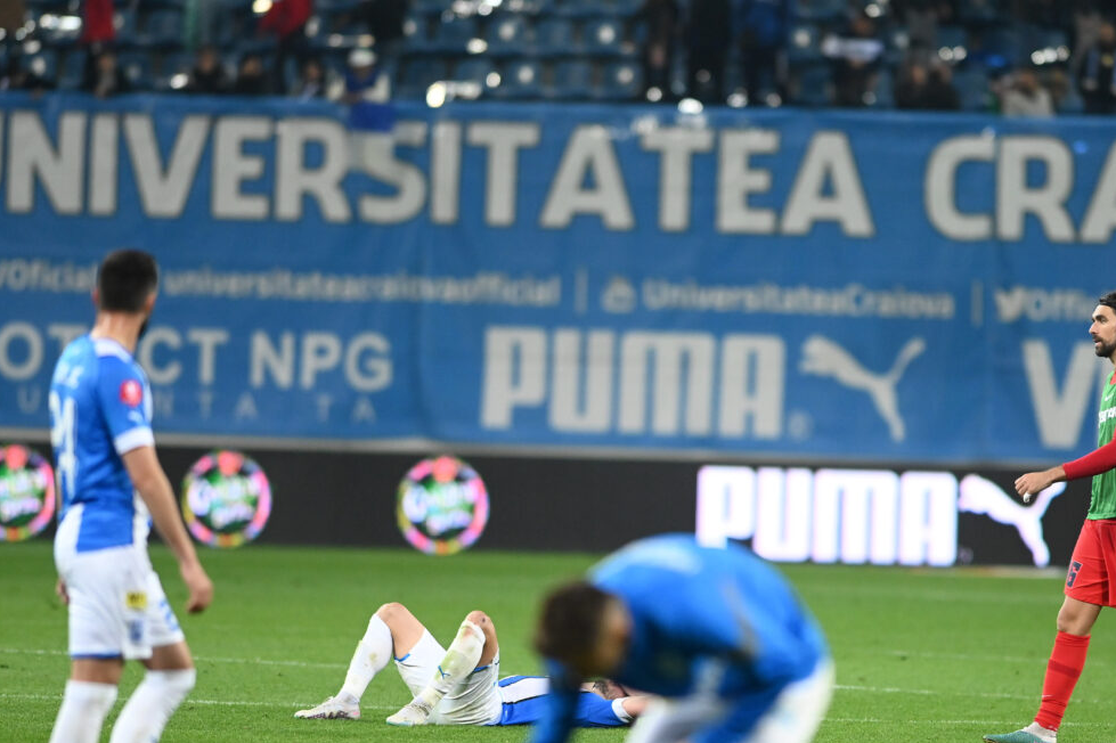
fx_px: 13294
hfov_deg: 4.8
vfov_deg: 3.2
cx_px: 723
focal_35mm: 429
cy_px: 522
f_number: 2.8
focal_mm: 300
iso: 4000
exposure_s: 1/1600
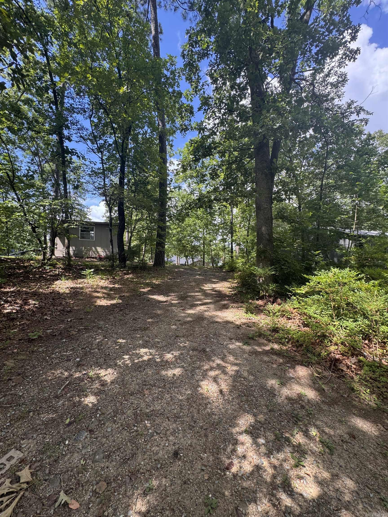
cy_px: 258
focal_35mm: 14
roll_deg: -0.7
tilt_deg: -0.3
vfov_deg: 102.1
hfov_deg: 85.7
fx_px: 209
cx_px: 194
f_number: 2.2
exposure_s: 1/295
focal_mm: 2.22
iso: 40
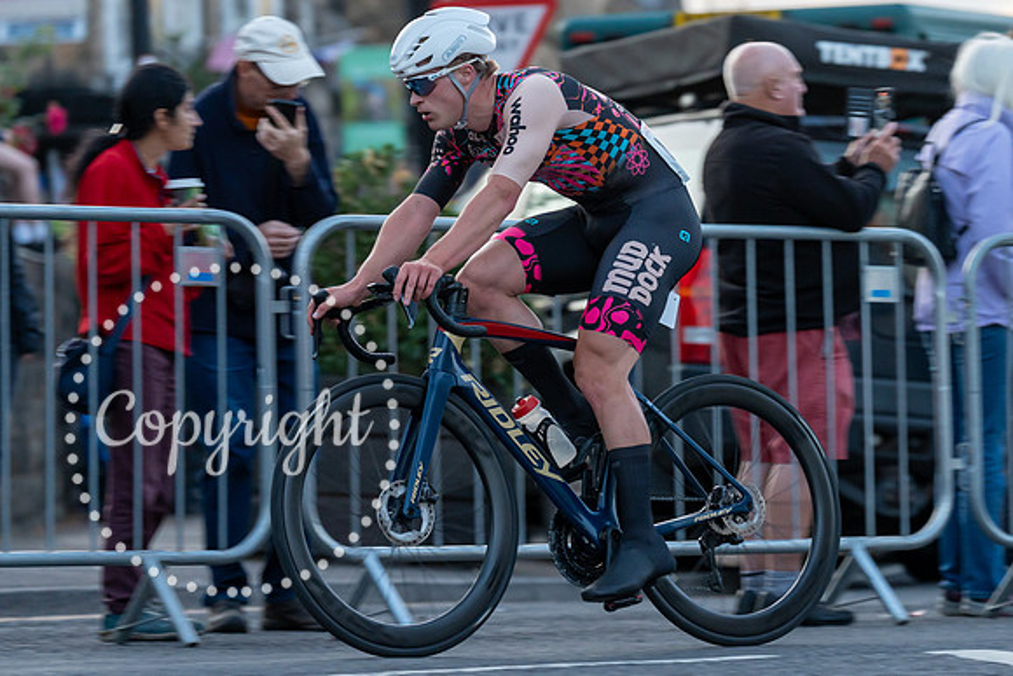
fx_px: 5190
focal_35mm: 184
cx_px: 697
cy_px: 321
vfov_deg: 7.5
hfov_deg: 11.1
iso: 1000
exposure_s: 1/640
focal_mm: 134
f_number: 3.2
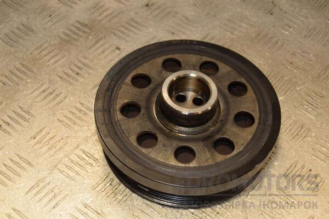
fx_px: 685
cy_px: 110
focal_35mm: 75
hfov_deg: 27.0
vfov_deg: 18.2
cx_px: 164
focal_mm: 50
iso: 800
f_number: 5
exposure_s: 1/200
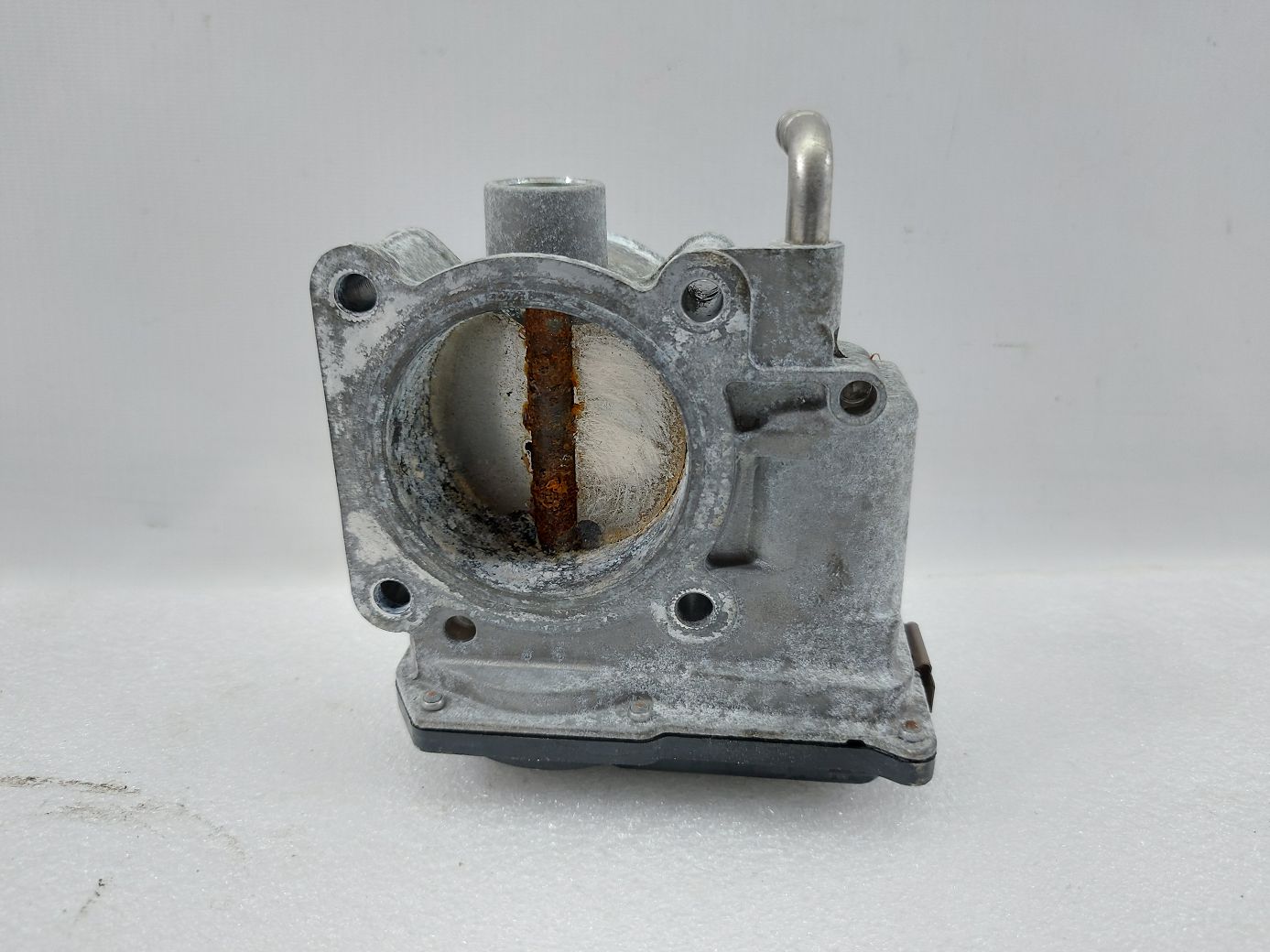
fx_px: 880
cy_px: 476
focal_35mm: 24
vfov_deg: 56.8
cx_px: 635
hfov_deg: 71.6
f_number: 1.8
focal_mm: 5.23
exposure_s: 1/50
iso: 80
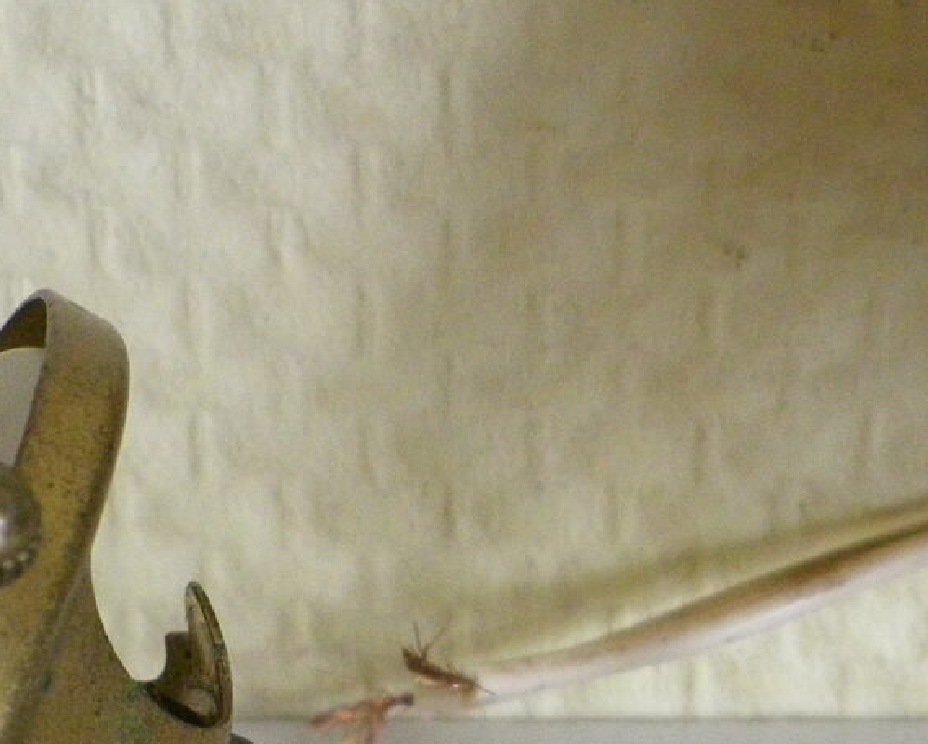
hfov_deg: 19.9
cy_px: 685
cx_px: 630
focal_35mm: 96
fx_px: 2638
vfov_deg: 15.8
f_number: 2.6
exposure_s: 1/60
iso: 250
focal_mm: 4.9
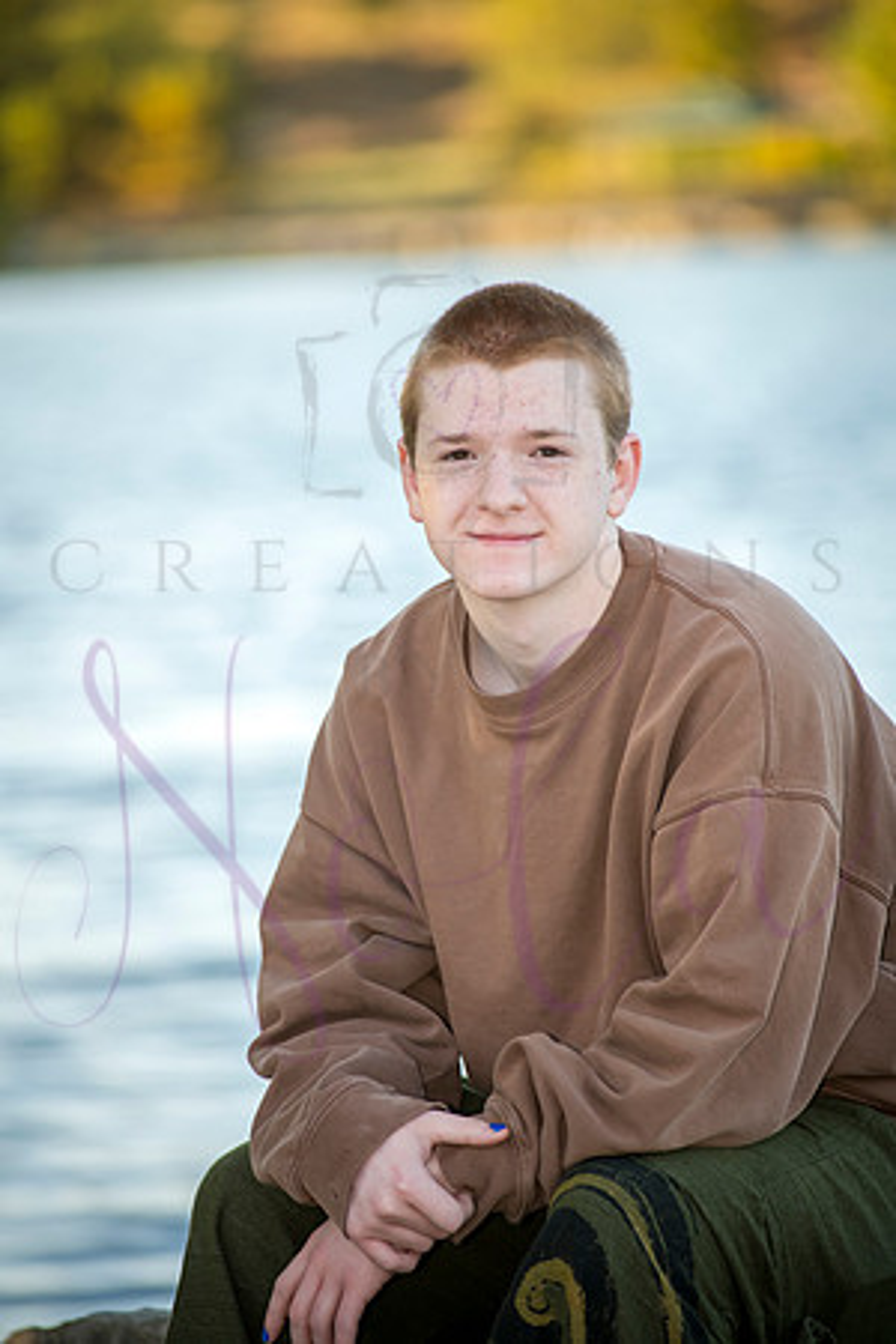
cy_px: 672
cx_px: 448
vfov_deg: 10.3
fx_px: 7466
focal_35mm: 200
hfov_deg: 6.9
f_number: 5
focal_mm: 200
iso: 400
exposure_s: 1/640
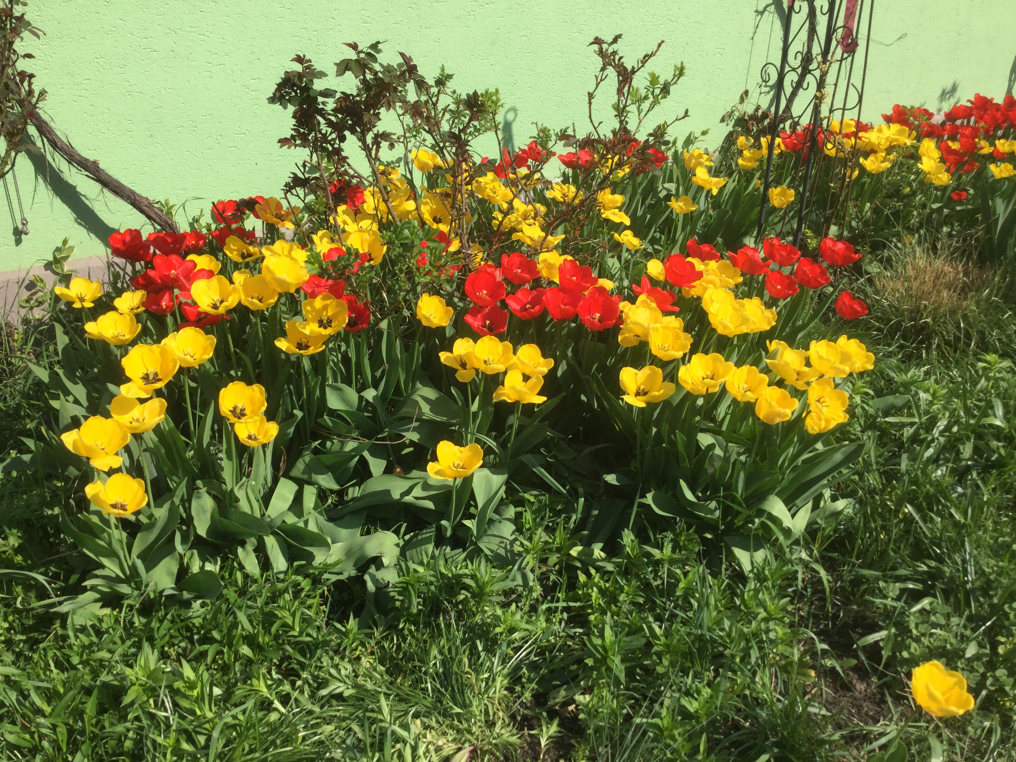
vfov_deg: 44.2
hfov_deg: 56.8
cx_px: 503
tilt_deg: -29.4
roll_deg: -2.7
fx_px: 939
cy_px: 390
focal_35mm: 32
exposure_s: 1/1481
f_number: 2.4
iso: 25
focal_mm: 3.3
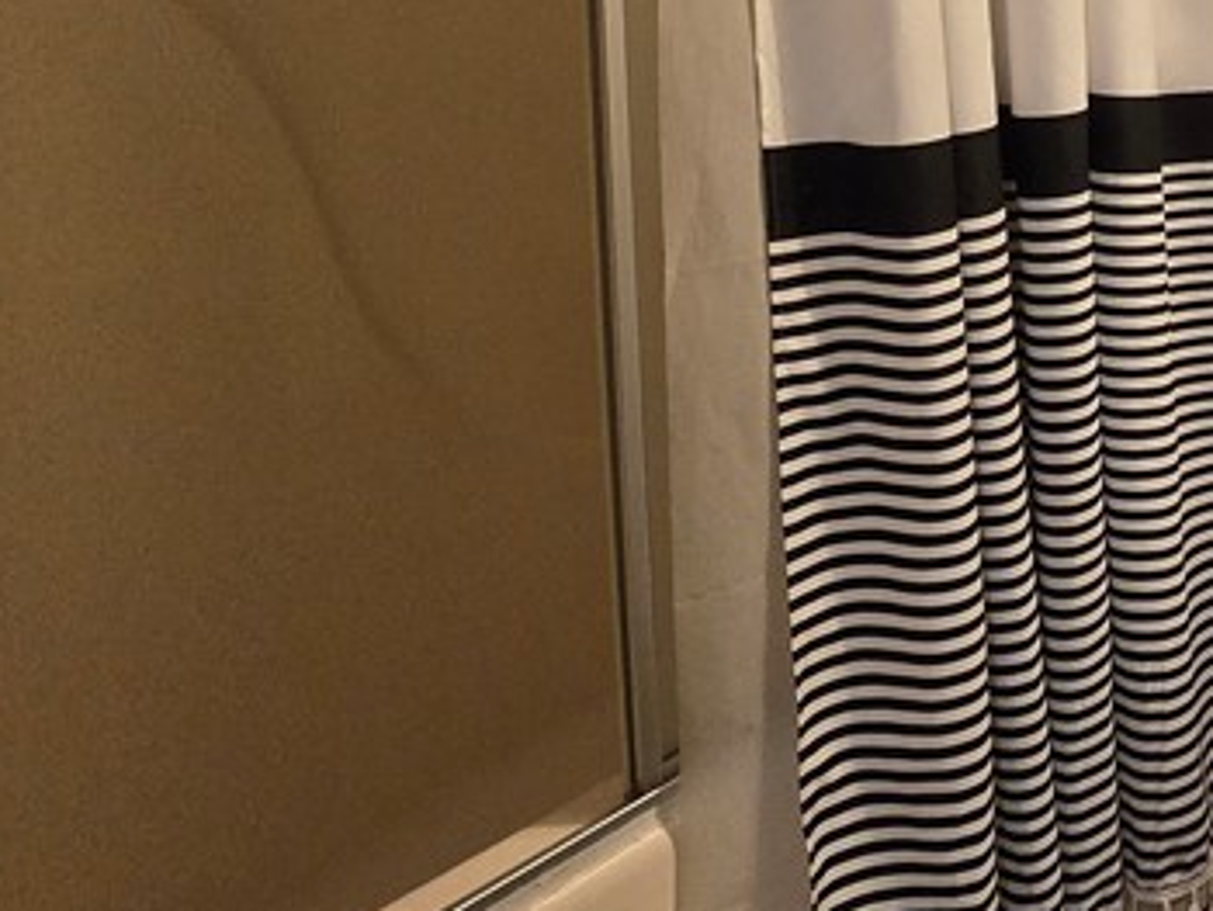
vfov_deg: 34.3
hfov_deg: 40.8
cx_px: 1289
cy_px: -7
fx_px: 1332
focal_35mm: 38
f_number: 2.2
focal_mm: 2.2
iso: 640
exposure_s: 1/60
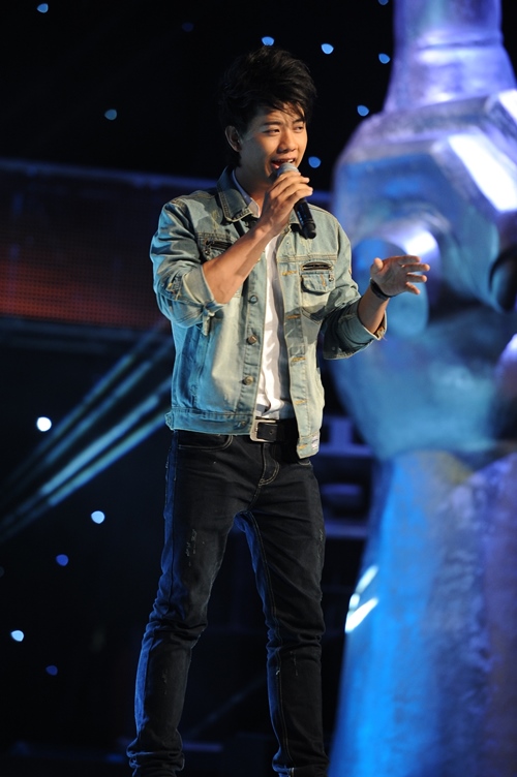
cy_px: 388
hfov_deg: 7.2
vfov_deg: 10.8
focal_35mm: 190
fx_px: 4100
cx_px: 258
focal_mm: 190
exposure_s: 1/160
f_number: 3.2
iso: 1000
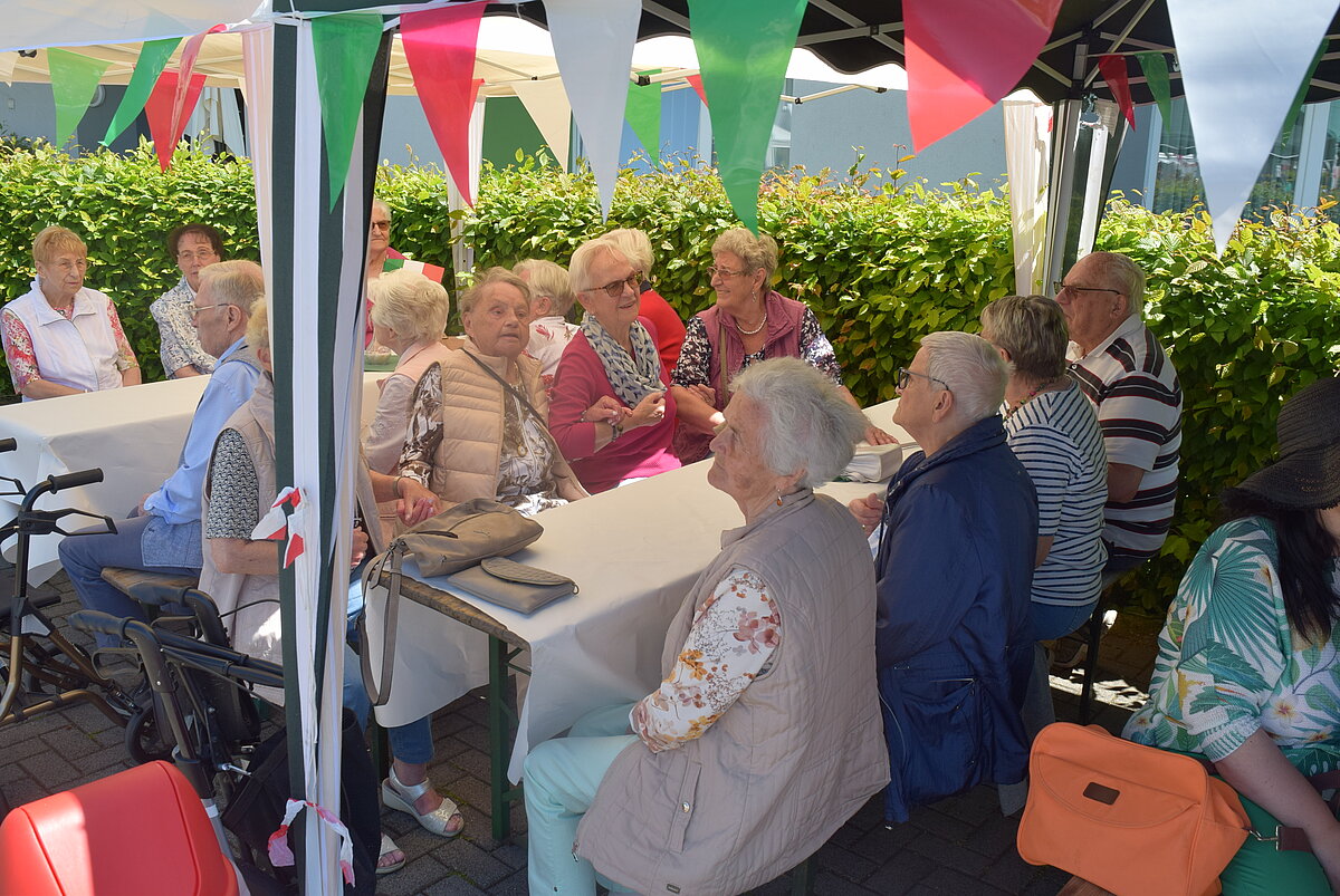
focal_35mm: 32
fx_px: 1174
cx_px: 670
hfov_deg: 59.4
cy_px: 448
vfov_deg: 41.8
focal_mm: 21
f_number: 8
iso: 200
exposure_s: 1/250
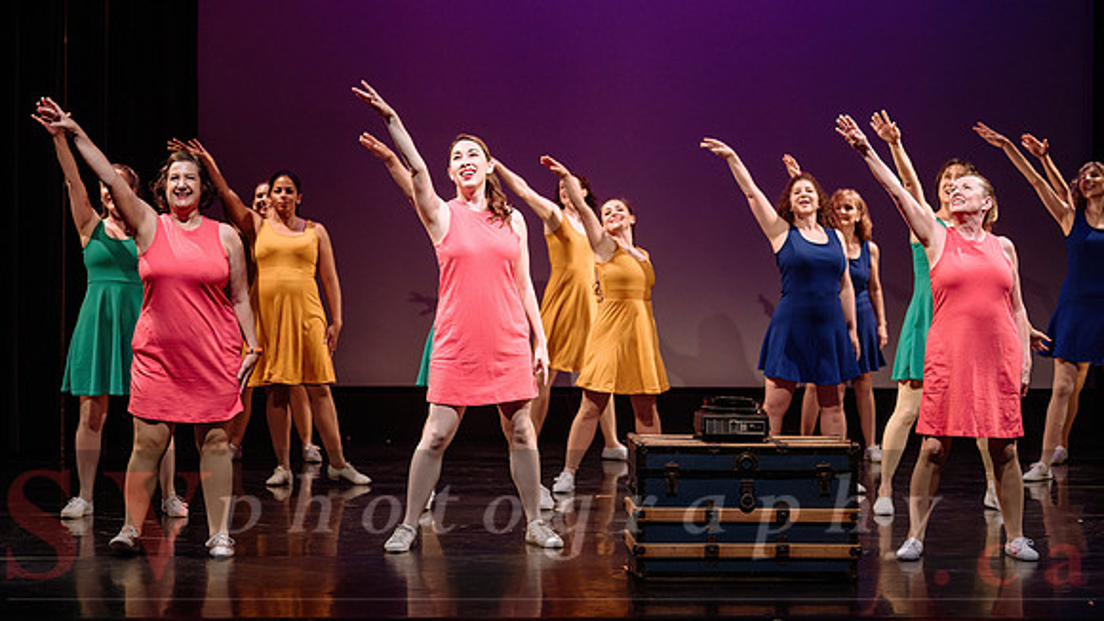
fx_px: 2366
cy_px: 279
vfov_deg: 14.9
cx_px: 495
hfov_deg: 26.3
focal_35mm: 81
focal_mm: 70
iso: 1000
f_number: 2.8
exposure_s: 1/250
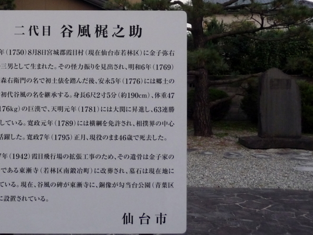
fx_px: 507
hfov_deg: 33.7
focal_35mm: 56
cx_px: 82
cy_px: 59
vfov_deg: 25.8
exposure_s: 1/30
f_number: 3.7
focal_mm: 6
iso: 320
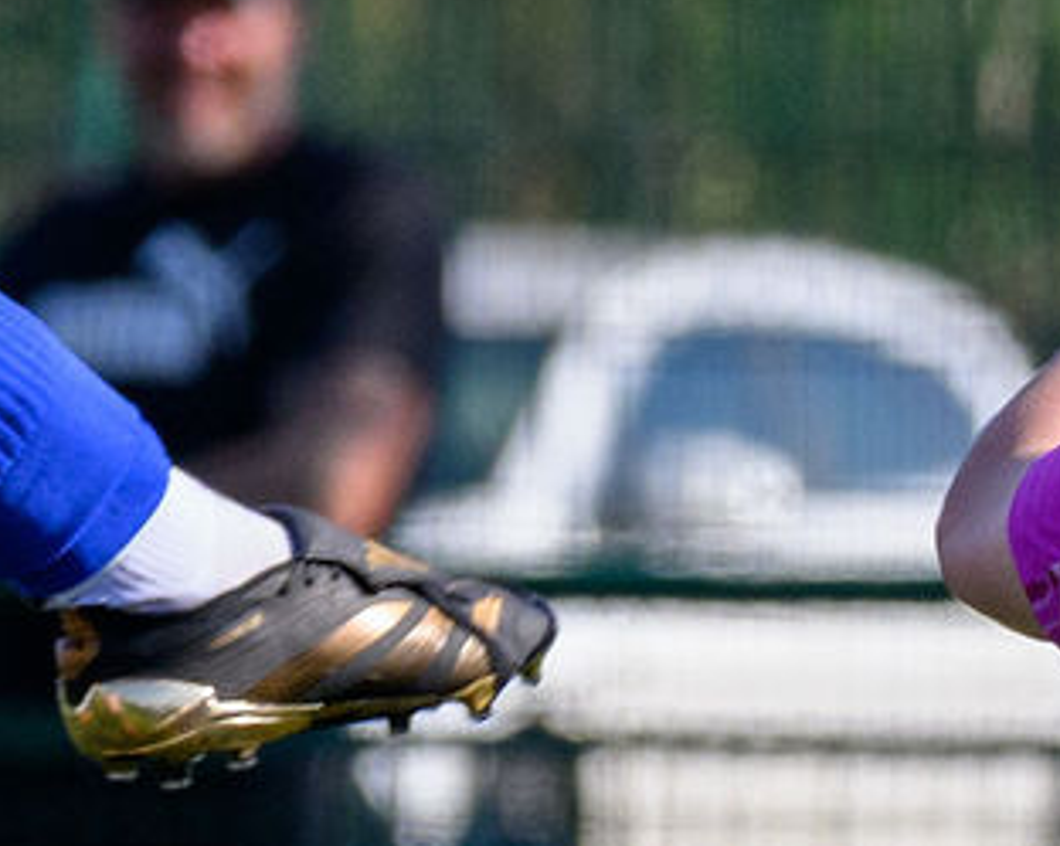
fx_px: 67700
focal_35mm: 2160
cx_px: 1823
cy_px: 951
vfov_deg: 0.7
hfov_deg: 0.9
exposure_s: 1/2000
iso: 640
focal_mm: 240
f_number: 5
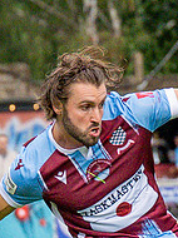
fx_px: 8115
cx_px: 49
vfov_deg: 1.7
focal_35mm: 1181
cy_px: 243
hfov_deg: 1.3
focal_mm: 93
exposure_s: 1/5000
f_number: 3.5
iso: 800
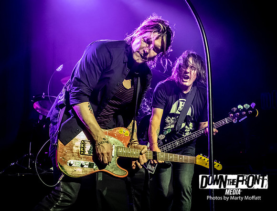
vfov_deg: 25.2
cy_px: 101
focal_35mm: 59
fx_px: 472
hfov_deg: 32.7
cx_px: 137
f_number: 4
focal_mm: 27
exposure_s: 1/200
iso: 1600
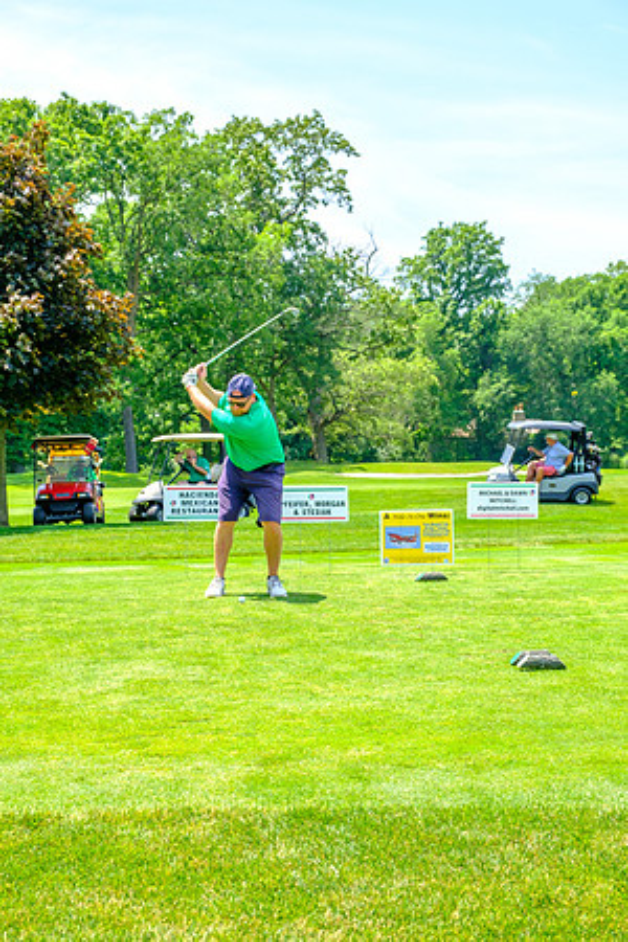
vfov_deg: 35.6
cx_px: 314
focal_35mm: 56
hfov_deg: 24.2
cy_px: 471
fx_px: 1465
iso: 200
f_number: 5.6
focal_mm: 37.4
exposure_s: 1/500
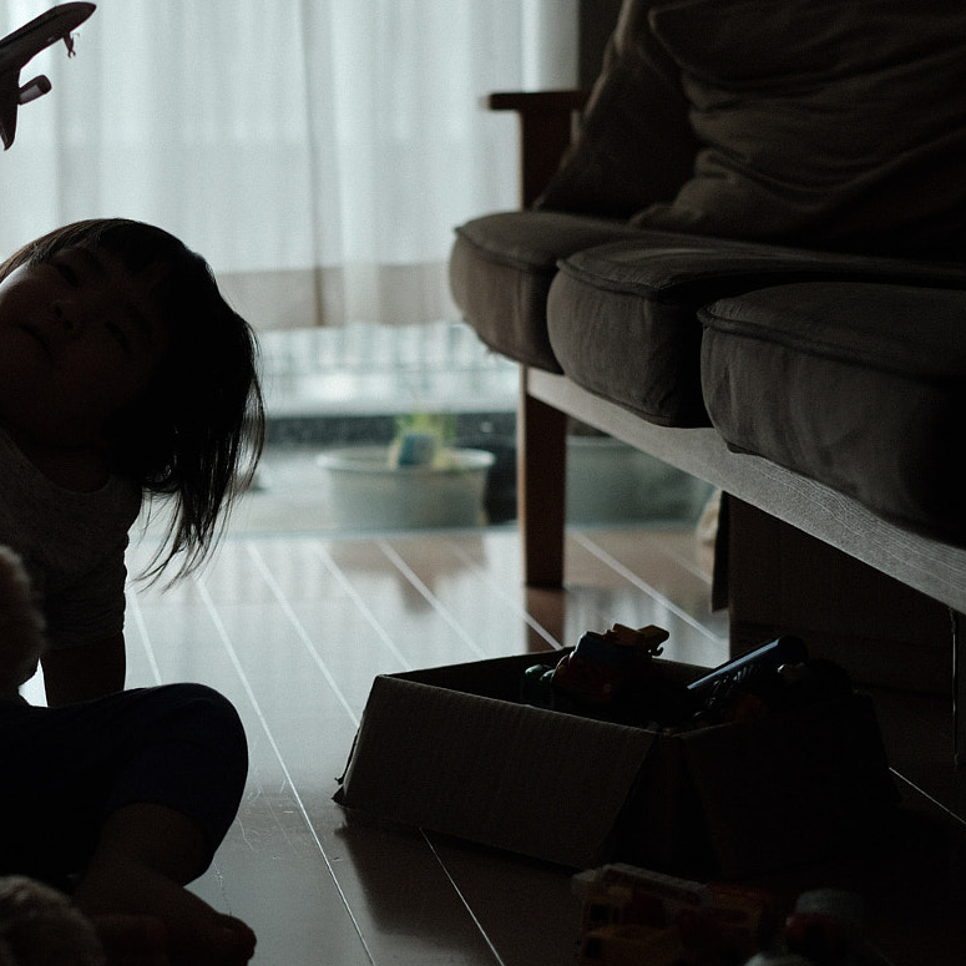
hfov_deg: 18.2
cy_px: 386
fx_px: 2936
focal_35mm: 93
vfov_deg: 18.7
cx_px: -16
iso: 400
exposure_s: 1/210
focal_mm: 35
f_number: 2
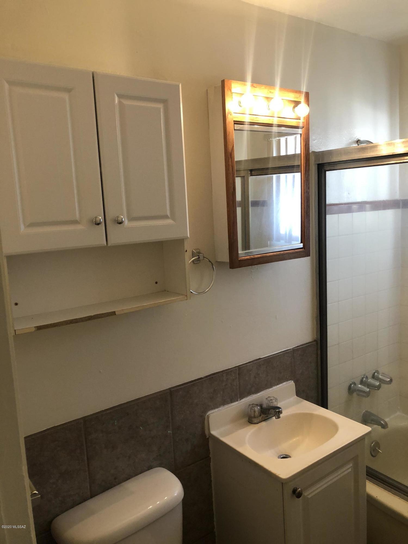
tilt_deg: -8.4
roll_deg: +5.0
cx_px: 204
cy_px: 272
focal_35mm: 28
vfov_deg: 63.4
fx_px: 440
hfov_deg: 49.7
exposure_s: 1/30
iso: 32
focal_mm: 3.99
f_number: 1.8
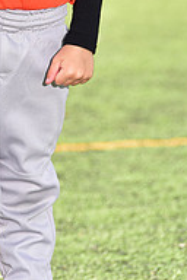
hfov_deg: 3.2
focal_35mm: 422
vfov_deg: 4.8
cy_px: -141
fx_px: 3288
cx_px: -84
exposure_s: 1/200
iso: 80
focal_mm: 140
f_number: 4.5
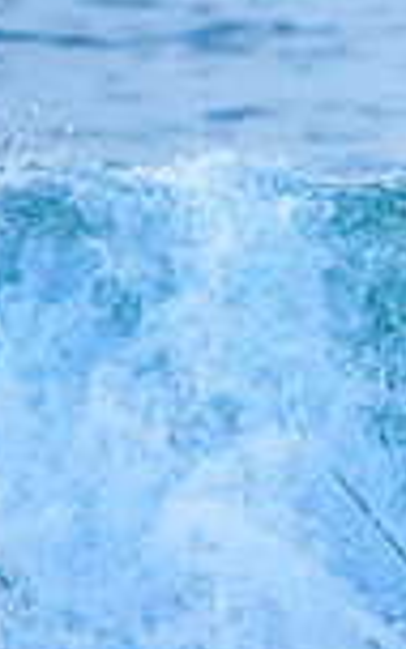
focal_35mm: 3122
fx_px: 55271
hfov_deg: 0.4
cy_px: 446
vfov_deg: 0.7
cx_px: 970
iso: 4000
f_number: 6.3
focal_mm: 800
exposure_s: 1/2000
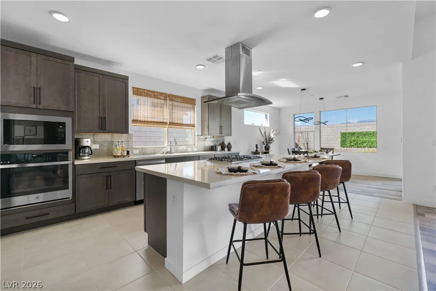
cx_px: 218
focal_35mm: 15
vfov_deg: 77.3
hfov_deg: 100.4
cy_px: 146
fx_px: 182
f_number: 8
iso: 2000
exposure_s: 1/30
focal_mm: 15
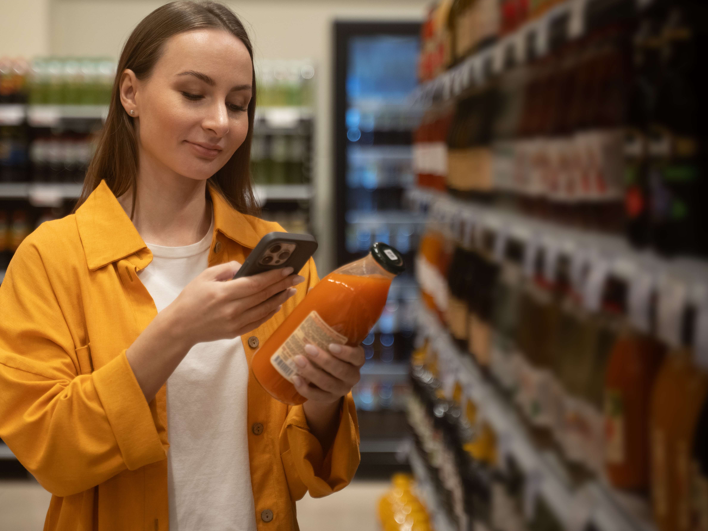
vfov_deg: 16.2
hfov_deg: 21.5
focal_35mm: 91
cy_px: 274
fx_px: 1861
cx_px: 282
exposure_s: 1/50
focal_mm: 75
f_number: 2.8
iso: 1000
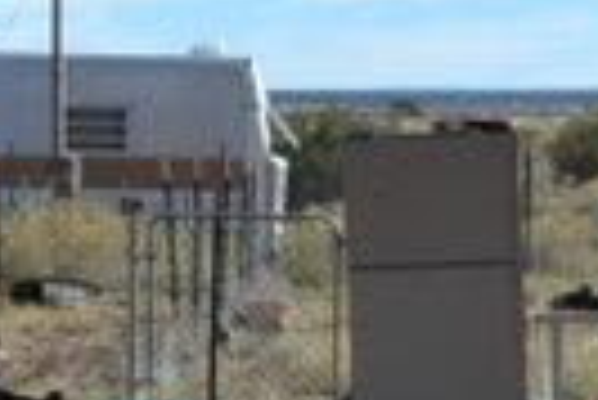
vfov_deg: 6.5
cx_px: 337
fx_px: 3509
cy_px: 521
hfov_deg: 9.7
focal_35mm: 211
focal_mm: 26
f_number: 8
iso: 100
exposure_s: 1/250
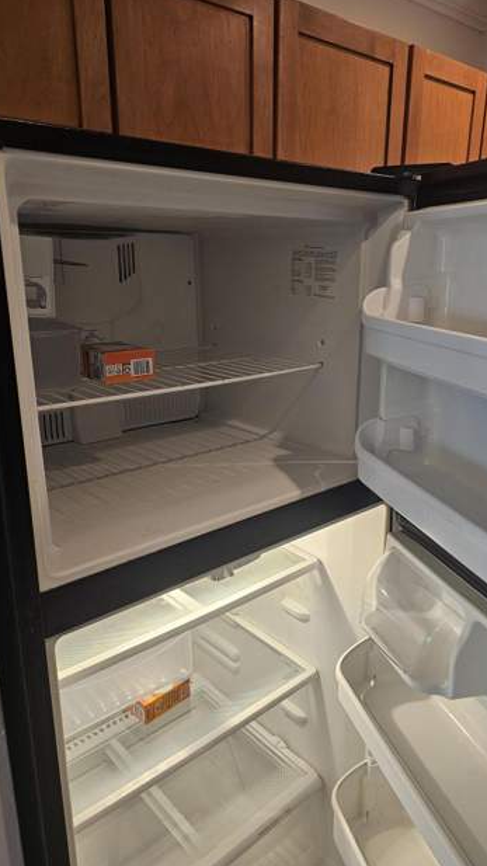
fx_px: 597
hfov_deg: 44.3
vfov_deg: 71.9
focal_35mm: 26
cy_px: 442
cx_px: 276
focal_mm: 6.3
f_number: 1.7
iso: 400
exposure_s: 1/120
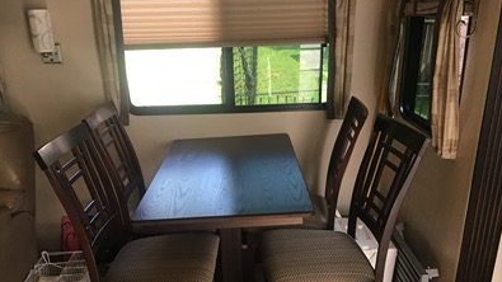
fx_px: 426
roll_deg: +0.7
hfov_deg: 61.0
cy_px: 177
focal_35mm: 32
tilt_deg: -22.1
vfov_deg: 36.4
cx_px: 253
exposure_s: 1/30
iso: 32
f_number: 2.2
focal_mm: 4.15
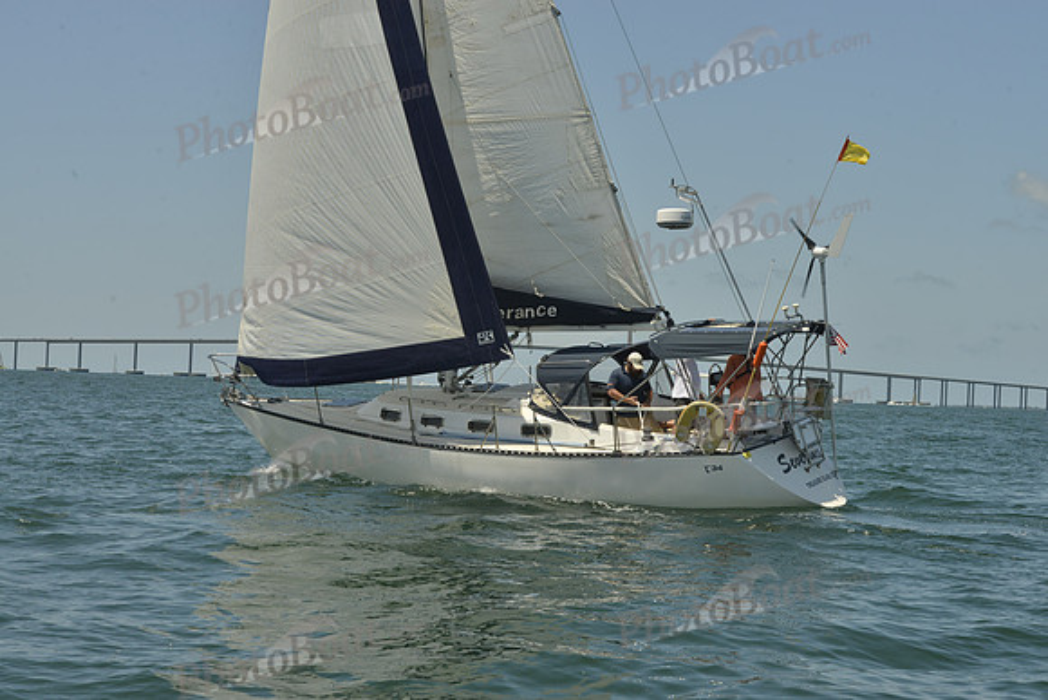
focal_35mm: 70
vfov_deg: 19.5
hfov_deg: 28.8
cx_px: 524
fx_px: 2038
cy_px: 350
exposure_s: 1/500
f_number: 14
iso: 280
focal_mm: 70
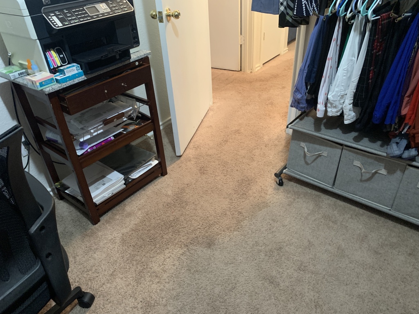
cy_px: 157
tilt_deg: -32.2
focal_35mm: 26
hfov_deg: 67.3
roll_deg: +3.6
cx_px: 210
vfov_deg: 53.1
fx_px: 315
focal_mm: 4.25
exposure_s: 1/30
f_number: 1.8
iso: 500
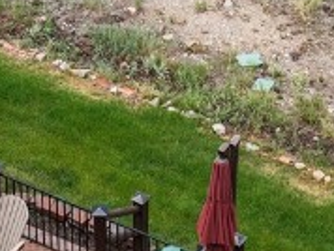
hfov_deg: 14.3
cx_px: 136
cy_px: -283
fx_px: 1333
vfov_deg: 9.9
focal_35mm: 138
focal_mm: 12.29
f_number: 2.8
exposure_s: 1/2000
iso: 190
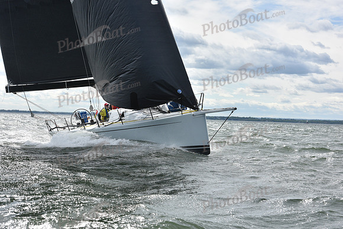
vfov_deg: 17.5
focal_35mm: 78
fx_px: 743
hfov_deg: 26.0
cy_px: 114
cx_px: 172
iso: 320
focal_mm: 78
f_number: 7.1
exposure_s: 1/1000
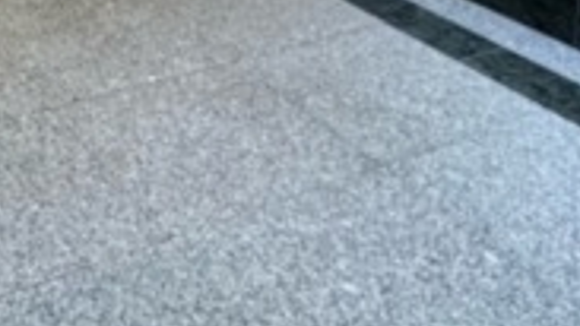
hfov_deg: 32.3
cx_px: -155
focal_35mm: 50
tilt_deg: -3.1
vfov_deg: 16.6
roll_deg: -0.9
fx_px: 769
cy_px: -364
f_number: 2.2
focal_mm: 2.22
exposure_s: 1/99
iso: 200
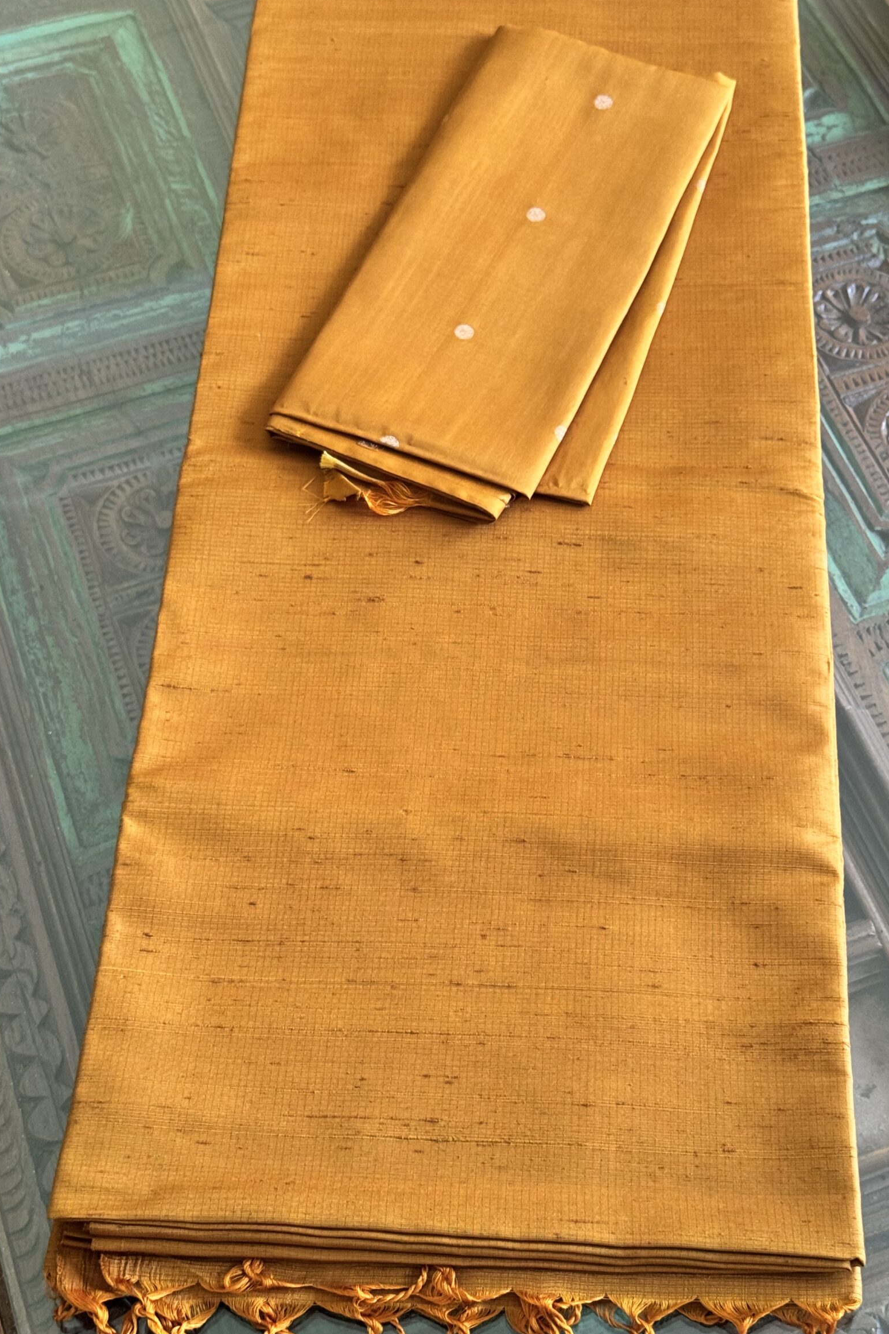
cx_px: 516
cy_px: 630
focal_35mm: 55
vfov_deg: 36.2
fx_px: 2037
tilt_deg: -56.1
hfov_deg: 24.6
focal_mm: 6.76
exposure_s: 1/60
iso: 250
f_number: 1.78
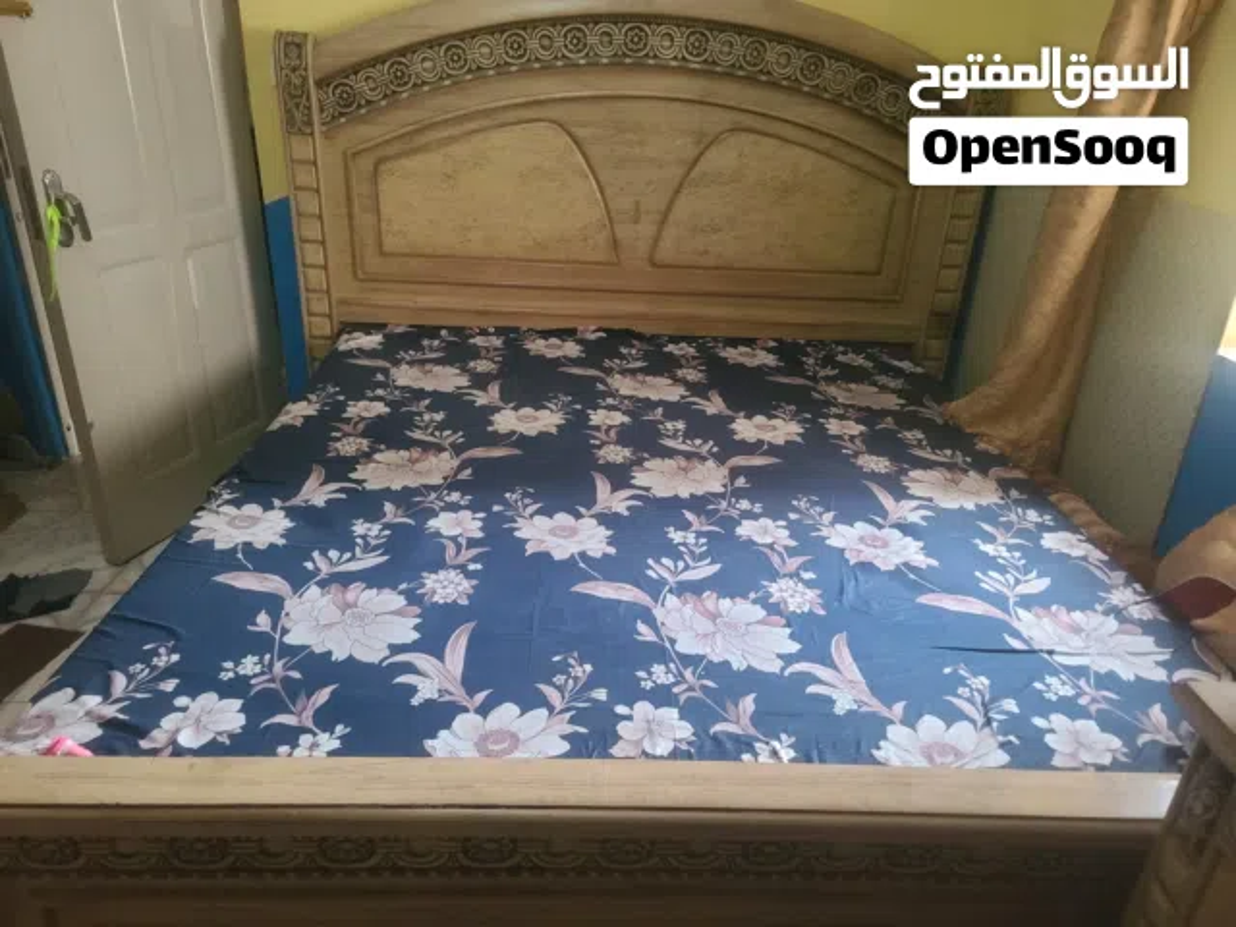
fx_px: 893
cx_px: 618
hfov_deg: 69.4
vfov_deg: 54.9
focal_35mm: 25
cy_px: 464
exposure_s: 1/39
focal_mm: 7
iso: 500
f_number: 1.8
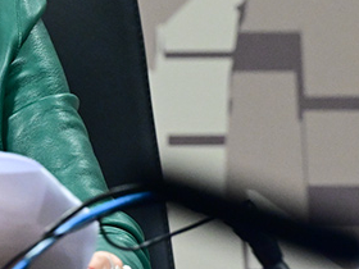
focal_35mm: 772
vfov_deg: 1.9
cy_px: -31
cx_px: -163
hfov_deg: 2.6
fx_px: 8006
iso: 4000
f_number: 4.5
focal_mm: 175
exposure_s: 1/200
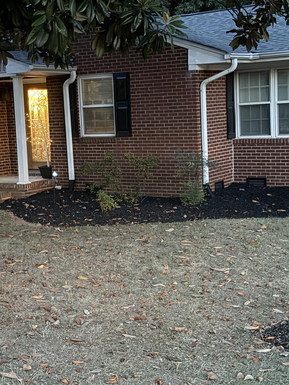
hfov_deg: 22.5
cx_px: 107
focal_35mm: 65
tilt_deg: -5.9
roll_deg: +3.3
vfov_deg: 29.8
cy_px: 192
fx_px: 723
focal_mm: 6.76
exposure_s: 1/9
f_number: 1.78
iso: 800
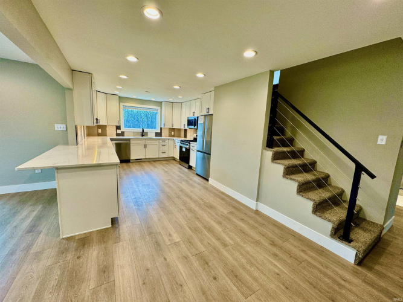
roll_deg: -3.1
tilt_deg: -8.8
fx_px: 163
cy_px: 151
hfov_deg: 102.1
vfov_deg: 85.7
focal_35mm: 14
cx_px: 202
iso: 125
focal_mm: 2.22
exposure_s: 1/120
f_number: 2.2
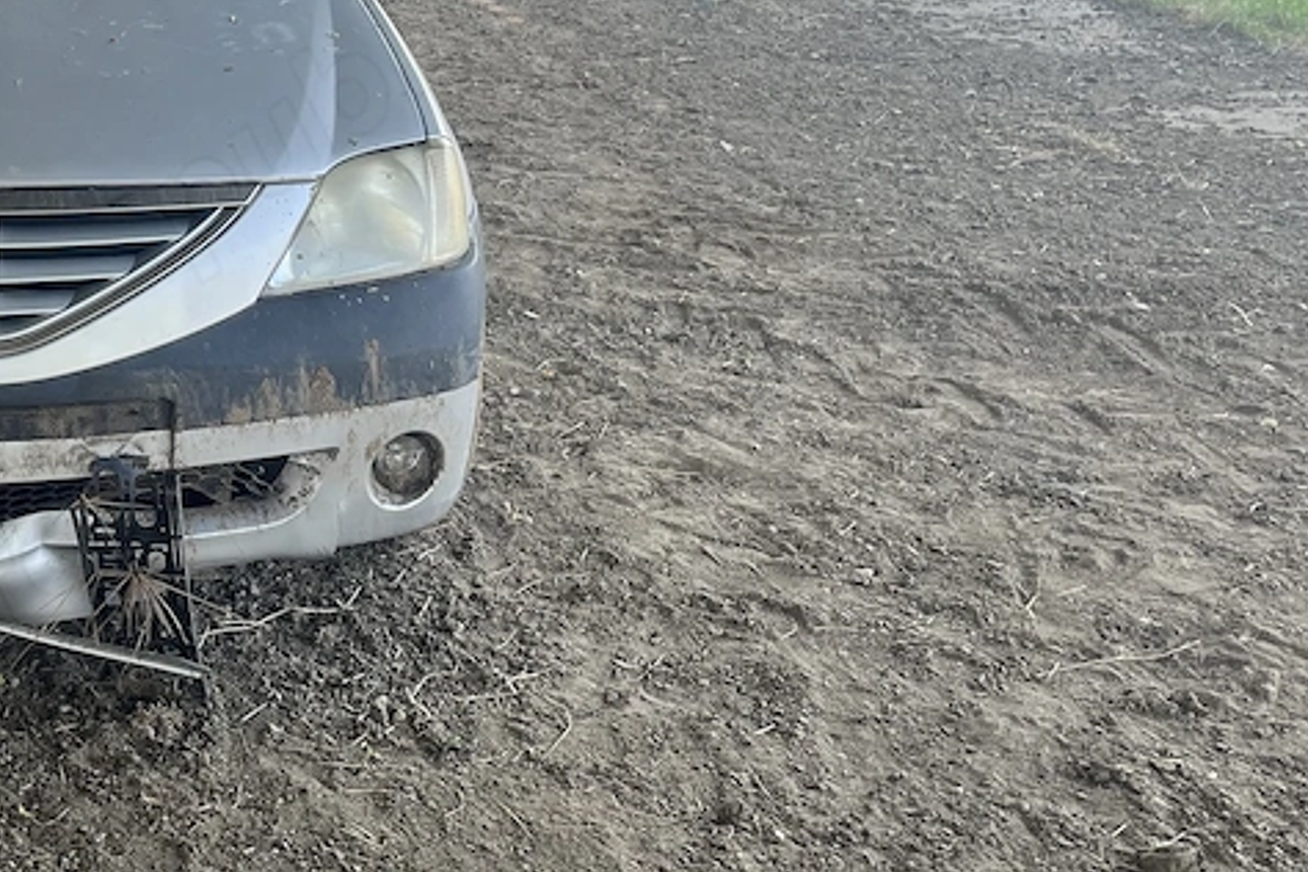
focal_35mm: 57
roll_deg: +0.3
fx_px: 2071
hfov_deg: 33.2
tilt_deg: -11.9
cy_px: 75
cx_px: 124
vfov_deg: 23.1
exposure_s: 1/176
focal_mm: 5.1
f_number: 1.6
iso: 40
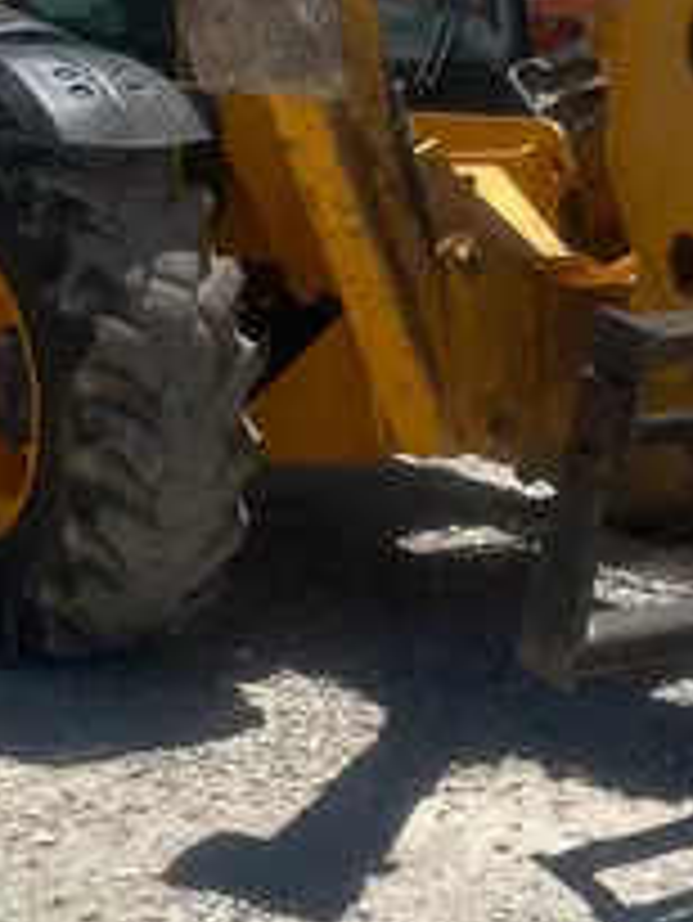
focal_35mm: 93
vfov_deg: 20.8
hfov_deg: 15.9
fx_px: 2480
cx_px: 356
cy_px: 196
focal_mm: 5.1
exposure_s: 1/5319
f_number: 1.6
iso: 50
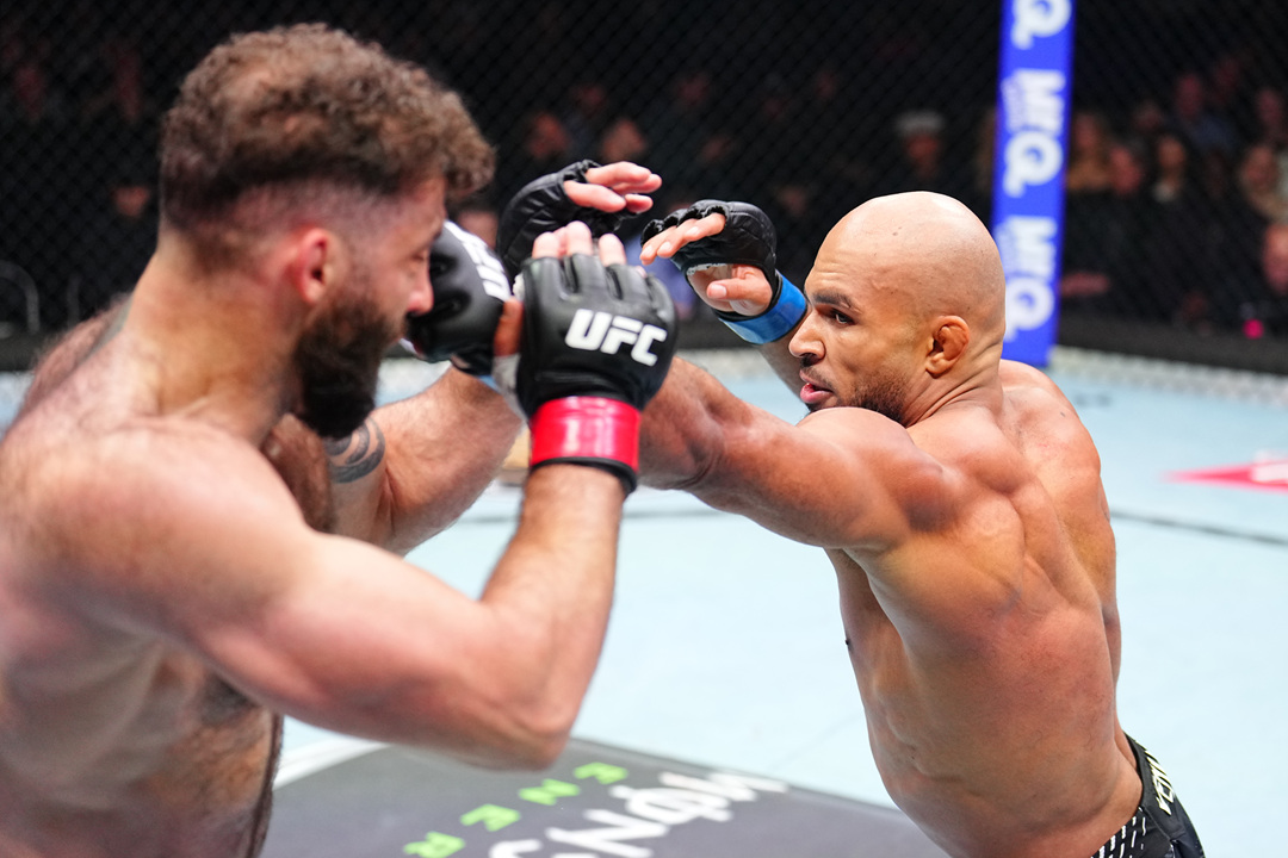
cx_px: 644
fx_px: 2504
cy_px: 429
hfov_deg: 28.8
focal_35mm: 70
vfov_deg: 19.5
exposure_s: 1/1600
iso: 2500
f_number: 2.8
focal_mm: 70
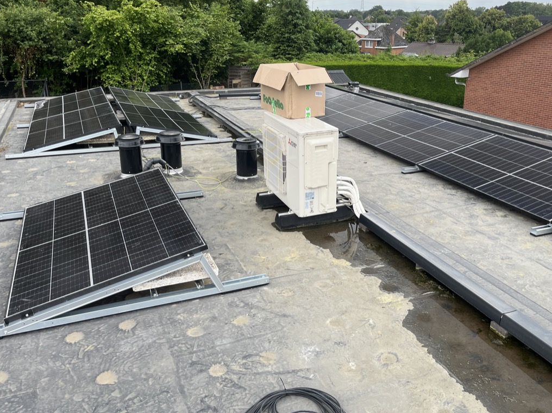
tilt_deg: -18.1
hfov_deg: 56.6
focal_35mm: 32
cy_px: 190
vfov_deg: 44.1
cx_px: 318
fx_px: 510
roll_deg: -0.4
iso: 50
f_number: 1.6
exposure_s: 1/710
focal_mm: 5.1
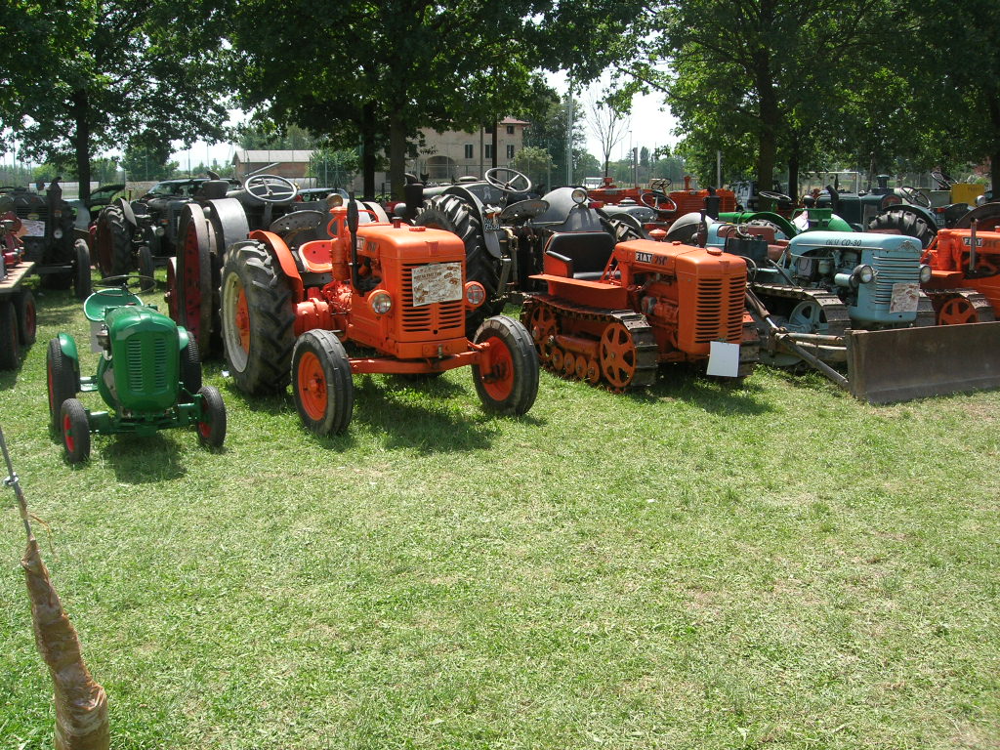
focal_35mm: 38
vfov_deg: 37.7
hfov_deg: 49.0
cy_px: 375
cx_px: 500
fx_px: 1098
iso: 64
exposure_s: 1/312
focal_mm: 7.8
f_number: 4.8
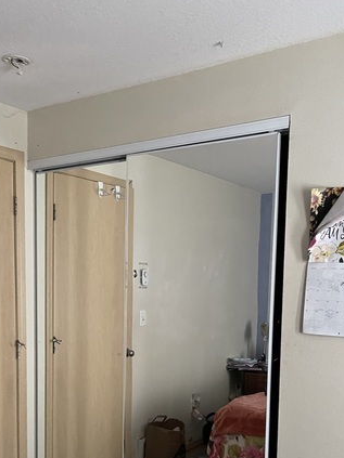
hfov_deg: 35.1
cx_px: 151
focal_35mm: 41
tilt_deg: -6.1
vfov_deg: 44.5
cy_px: 333
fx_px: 544
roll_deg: -1.8
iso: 640
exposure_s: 1/37
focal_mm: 5.1
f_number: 1.6
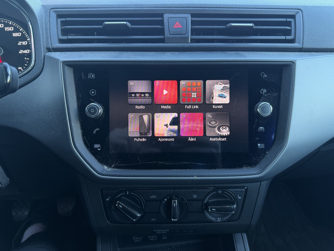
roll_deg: +2.0
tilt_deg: -25.6
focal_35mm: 24
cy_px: 126
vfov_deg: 56.8
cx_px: 167
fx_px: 232
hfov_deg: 71.6
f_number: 1.78
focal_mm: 6.76
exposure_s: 1/121
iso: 160
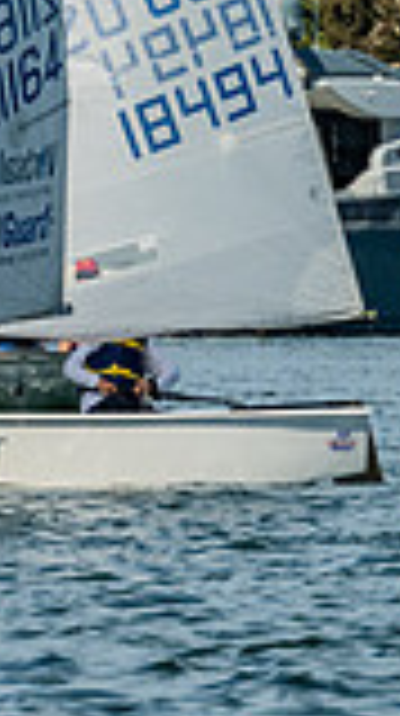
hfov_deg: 1.3
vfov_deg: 2.3
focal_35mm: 928
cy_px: -58
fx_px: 17564
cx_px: -683
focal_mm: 200
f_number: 10
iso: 250
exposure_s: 1/500
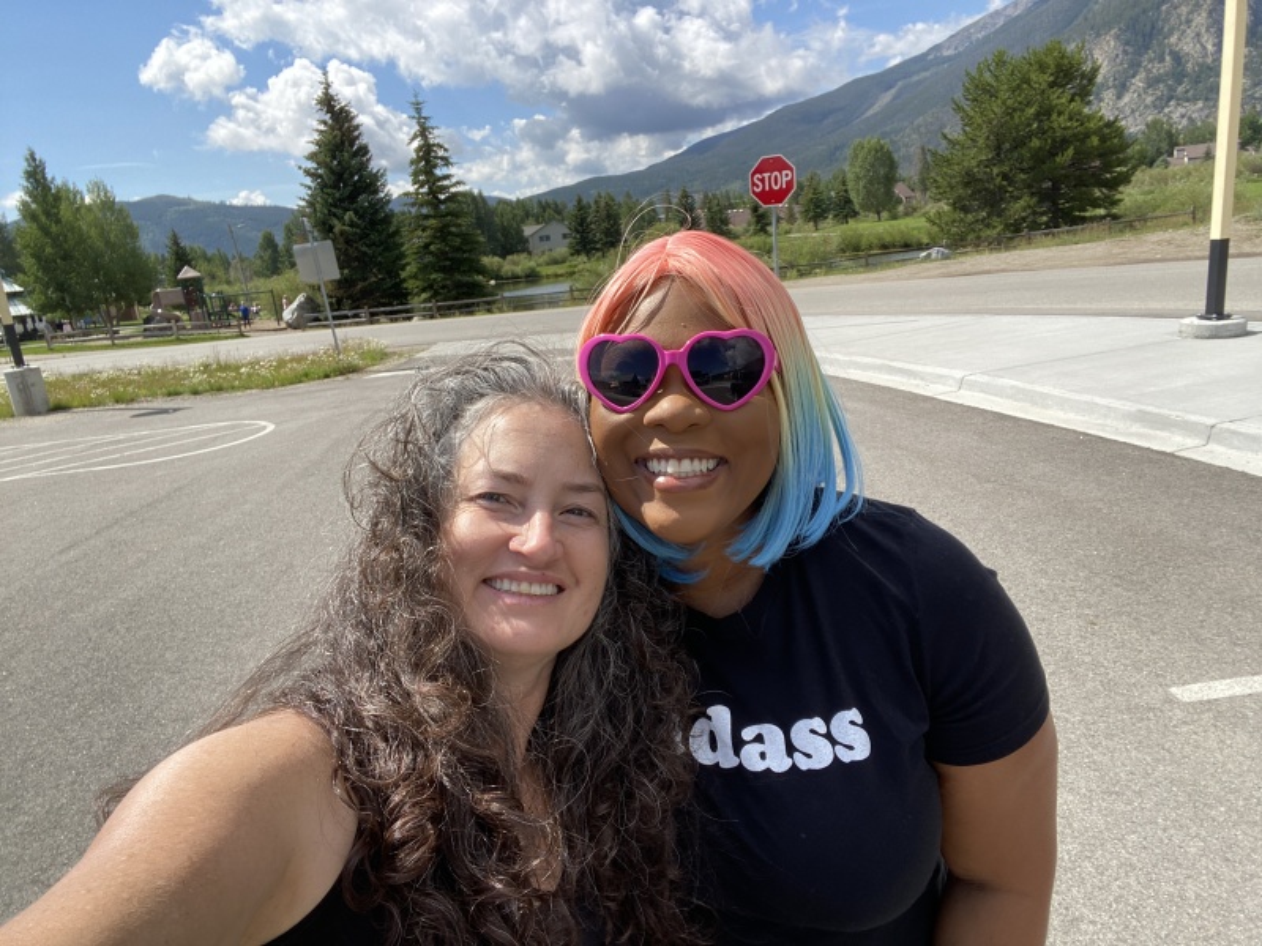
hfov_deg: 73.9
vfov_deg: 58.9
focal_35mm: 23
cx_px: 631
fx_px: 839
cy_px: 473
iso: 25
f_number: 2.2
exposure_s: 1/440
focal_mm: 2.71
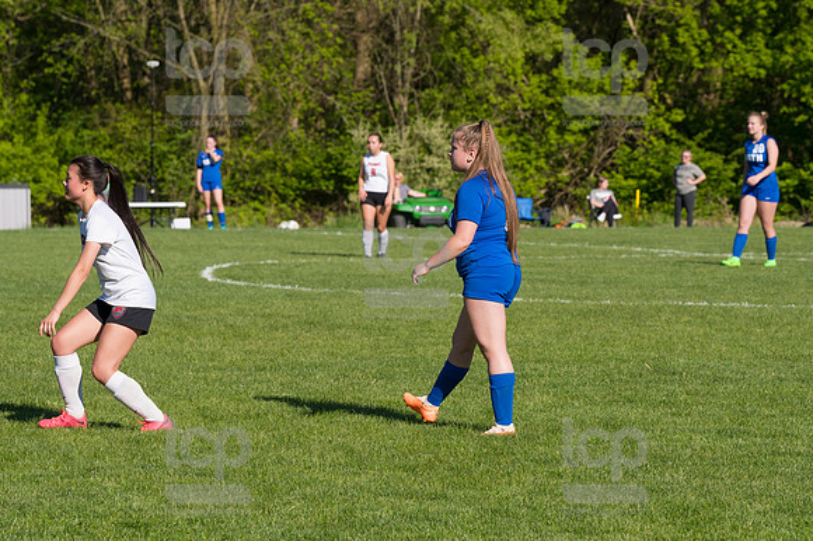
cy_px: 270
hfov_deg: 11.8
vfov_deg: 7.9
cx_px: 406
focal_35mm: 174
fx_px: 3927
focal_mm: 116
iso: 250
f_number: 5.6
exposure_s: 1/1600
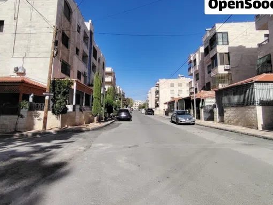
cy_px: 91
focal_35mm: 20
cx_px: 124
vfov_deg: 65.8
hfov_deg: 81.5
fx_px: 158
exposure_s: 1/1854
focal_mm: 1.42
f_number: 2.2
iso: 100
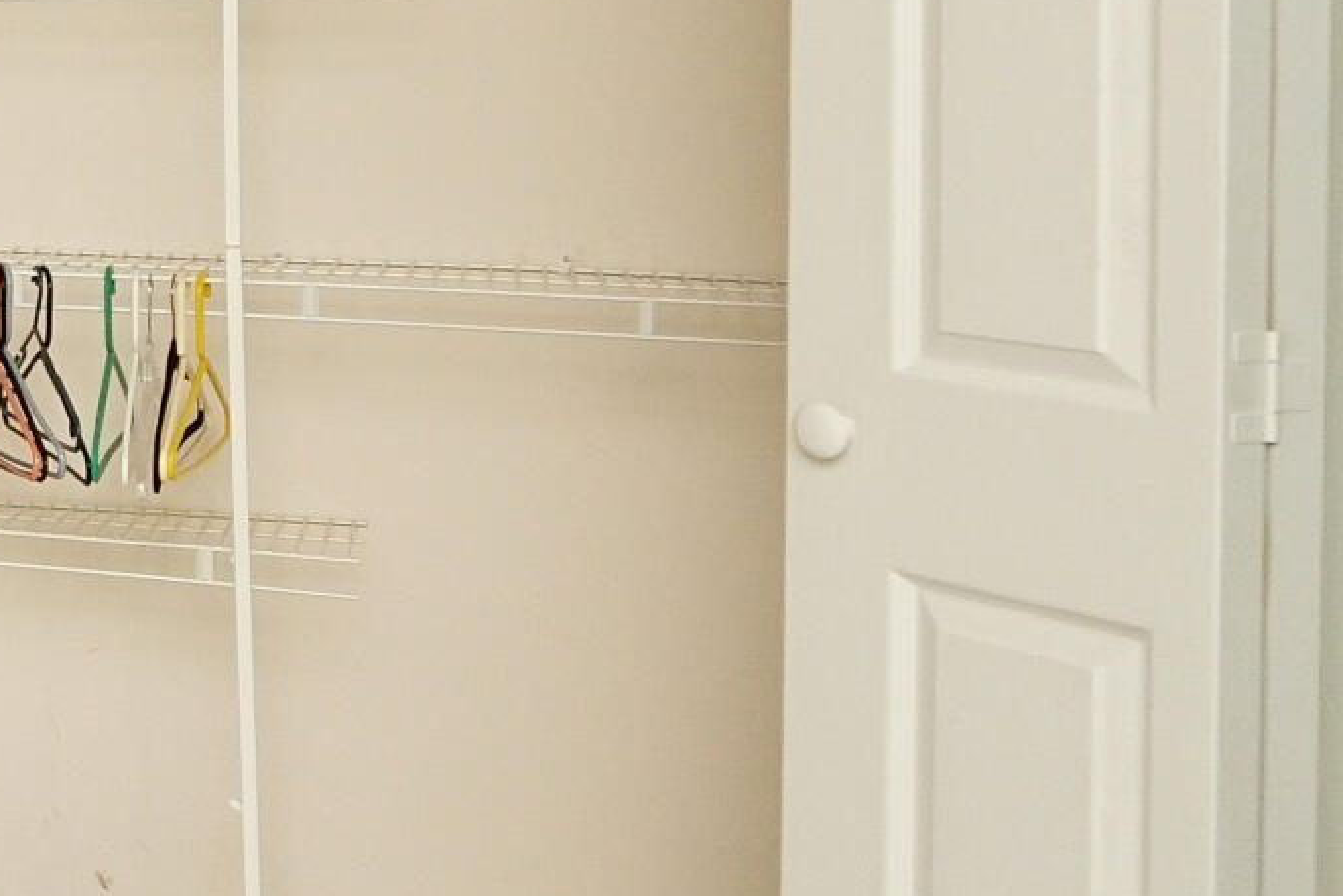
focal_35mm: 66
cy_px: 147
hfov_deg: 17.9
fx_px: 2463
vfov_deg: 20.3
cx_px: -1485
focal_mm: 10
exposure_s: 1/60
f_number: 4
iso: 640
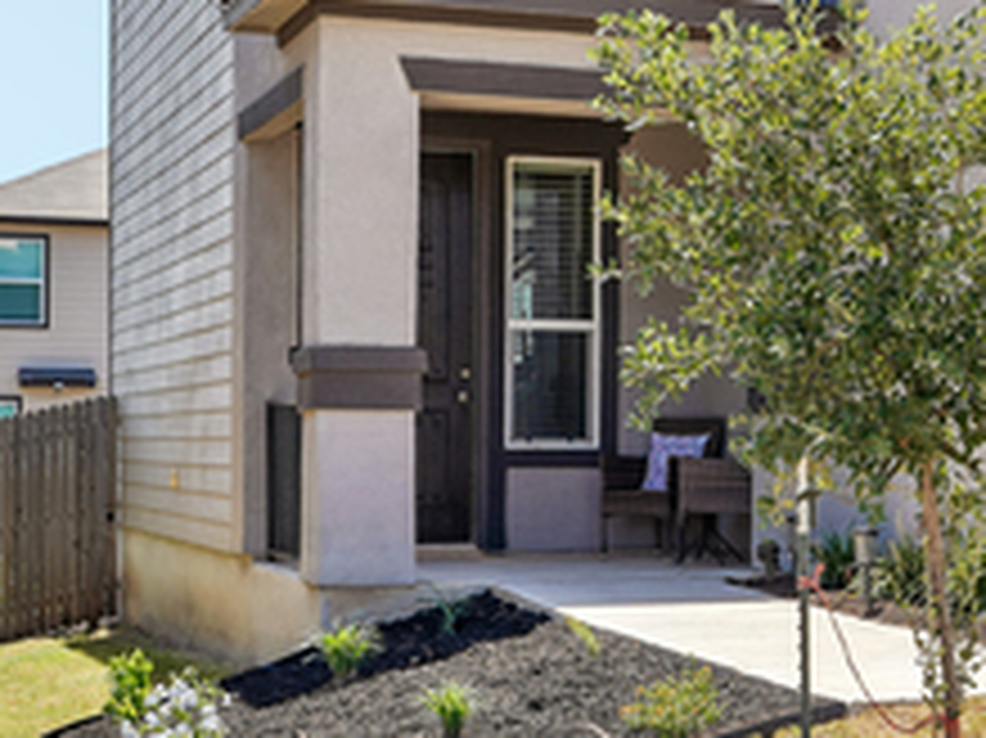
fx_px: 2562
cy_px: -20
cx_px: 1130
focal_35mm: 90
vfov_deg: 16.0
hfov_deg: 20.6
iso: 100
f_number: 8
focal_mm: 32
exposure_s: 1/160
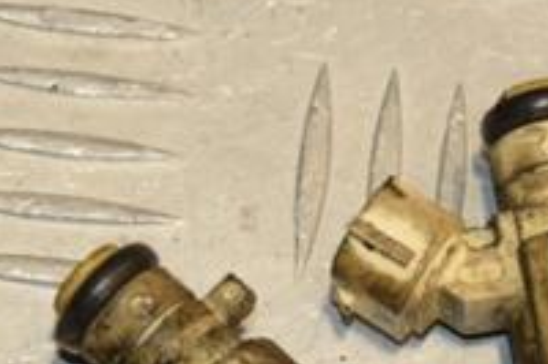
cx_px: 677
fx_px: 5475
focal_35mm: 360
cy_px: 391
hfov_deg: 5.7
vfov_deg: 3.8
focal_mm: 80
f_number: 7.1
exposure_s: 1/200
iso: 800
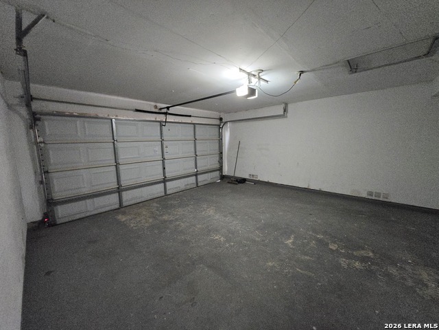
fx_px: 165
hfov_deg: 106.2
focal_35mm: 13
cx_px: 220
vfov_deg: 89.9
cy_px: 165
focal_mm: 1.7
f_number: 2.2
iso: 1250
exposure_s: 1/60
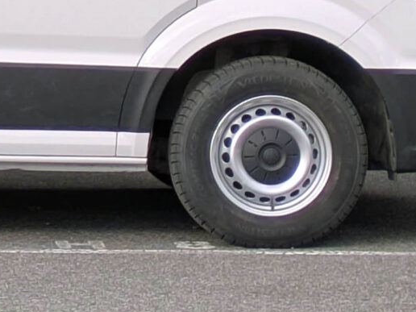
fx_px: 1430
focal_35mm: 119
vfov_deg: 11.9
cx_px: -281
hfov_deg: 14.9
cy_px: -143
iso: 80
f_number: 1.8
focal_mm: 6.86
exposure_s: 1/3200
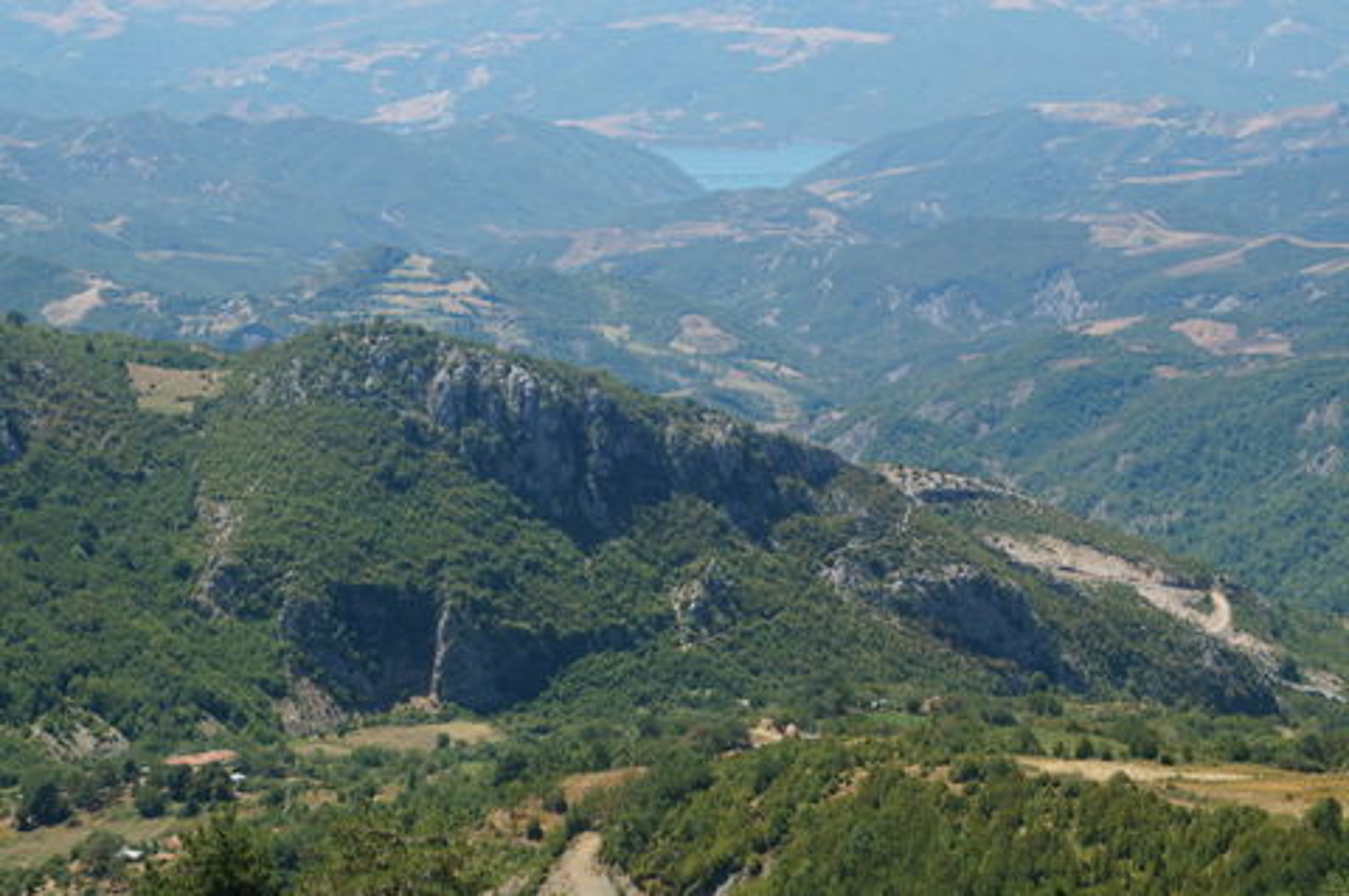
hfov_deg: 18.2
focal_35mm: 112
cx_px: 674
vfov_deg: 12.2
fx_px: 4211
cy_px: 448
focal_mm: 75
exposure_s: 1/160
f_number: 9
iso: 100
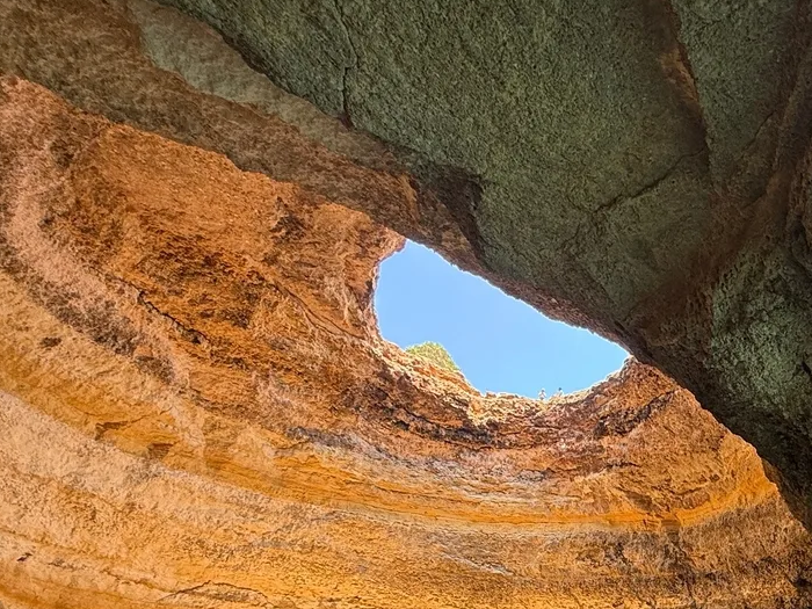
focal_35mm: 32
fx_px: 751
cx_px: 726
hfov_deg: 50.6
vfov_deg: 38.2
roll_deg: -0.4
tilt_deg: +11.9
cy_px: 638
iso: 64
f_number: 2.2
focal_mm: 2.22
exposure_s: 1/99
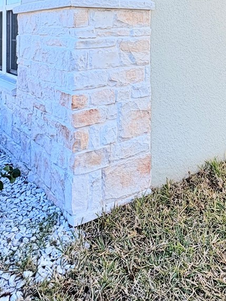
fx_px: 339
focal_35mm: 39
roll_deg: -0.2
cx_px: 185
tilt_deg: +2.6
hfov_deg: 35.5
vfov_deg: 43.2
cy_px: 23
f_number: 2.2
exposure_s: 1/470
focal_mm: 2.22
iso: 64
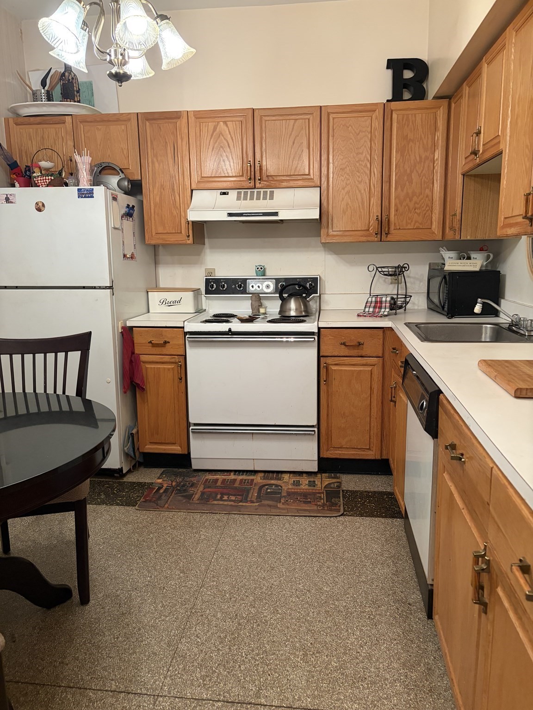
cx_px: 266
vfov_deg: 67.3
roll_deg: +0.4
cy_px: 355
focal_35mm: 26
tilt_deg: -10.5
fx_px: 534
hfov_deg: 53.1
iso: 320
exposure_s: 1/60
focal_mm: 5.96
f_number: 1.6
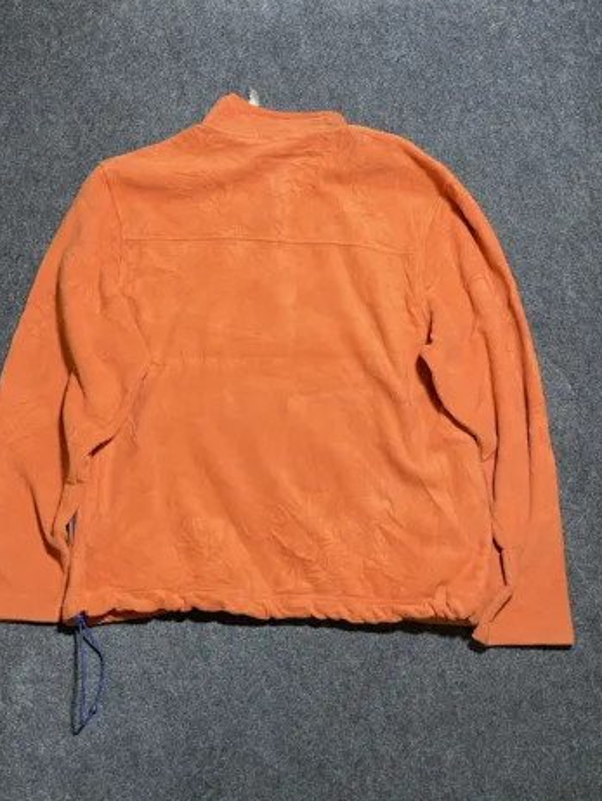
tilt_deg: -55.8
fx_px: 695
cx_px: 262
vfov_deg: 59.9
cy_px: 396
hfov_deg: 46.7
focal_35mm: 30
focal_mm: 4.2
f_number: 1.6
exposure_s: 1/50
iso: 100
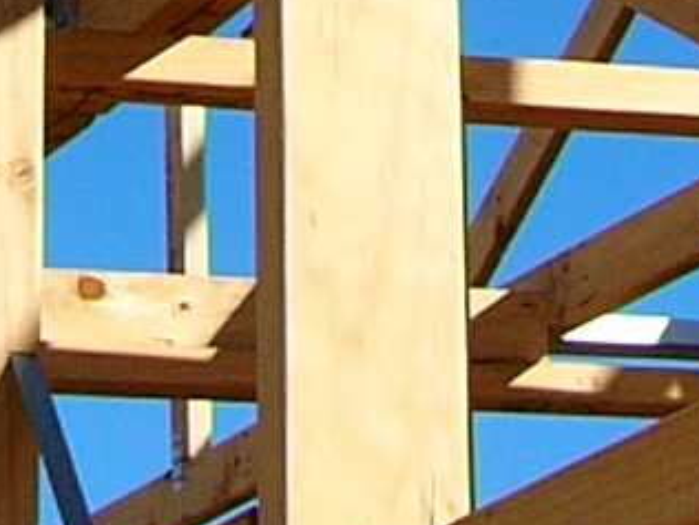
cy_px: -795
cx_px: 765
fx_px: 5149
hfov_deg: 7.7
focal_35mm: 255
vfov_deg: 5.6
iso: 50
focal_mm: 5.8
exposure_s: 1/160
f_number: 8
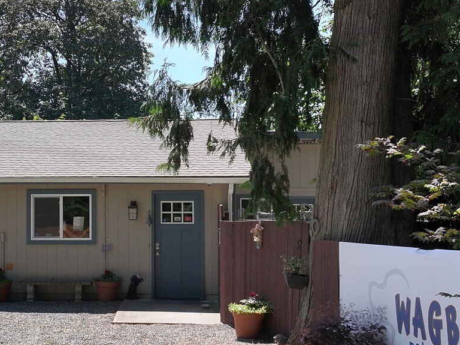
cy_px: 173
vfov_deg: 29.1
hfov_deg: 37.4
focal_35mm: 50
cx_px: 121
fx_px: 664
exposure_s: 1/120
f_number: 2.8
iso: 160
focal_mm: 12.29
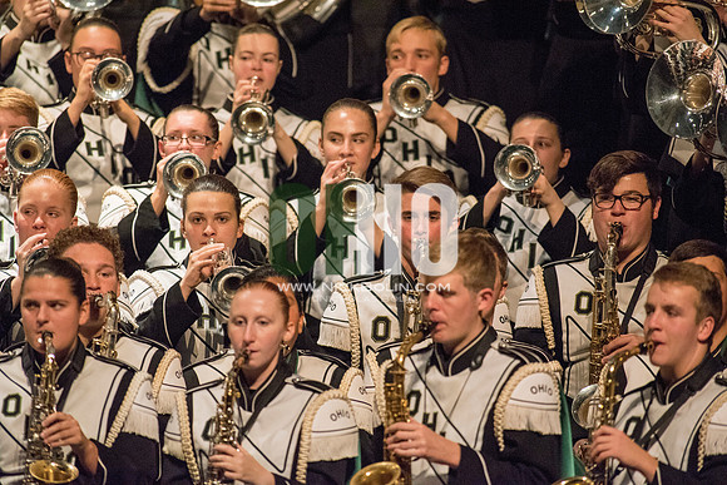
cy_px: 242
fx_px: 12119
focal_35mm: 600
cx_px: 364
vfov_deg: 2.3
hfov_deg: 3.4
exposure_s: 1/320
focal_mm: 600
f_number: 5.6
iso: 4000
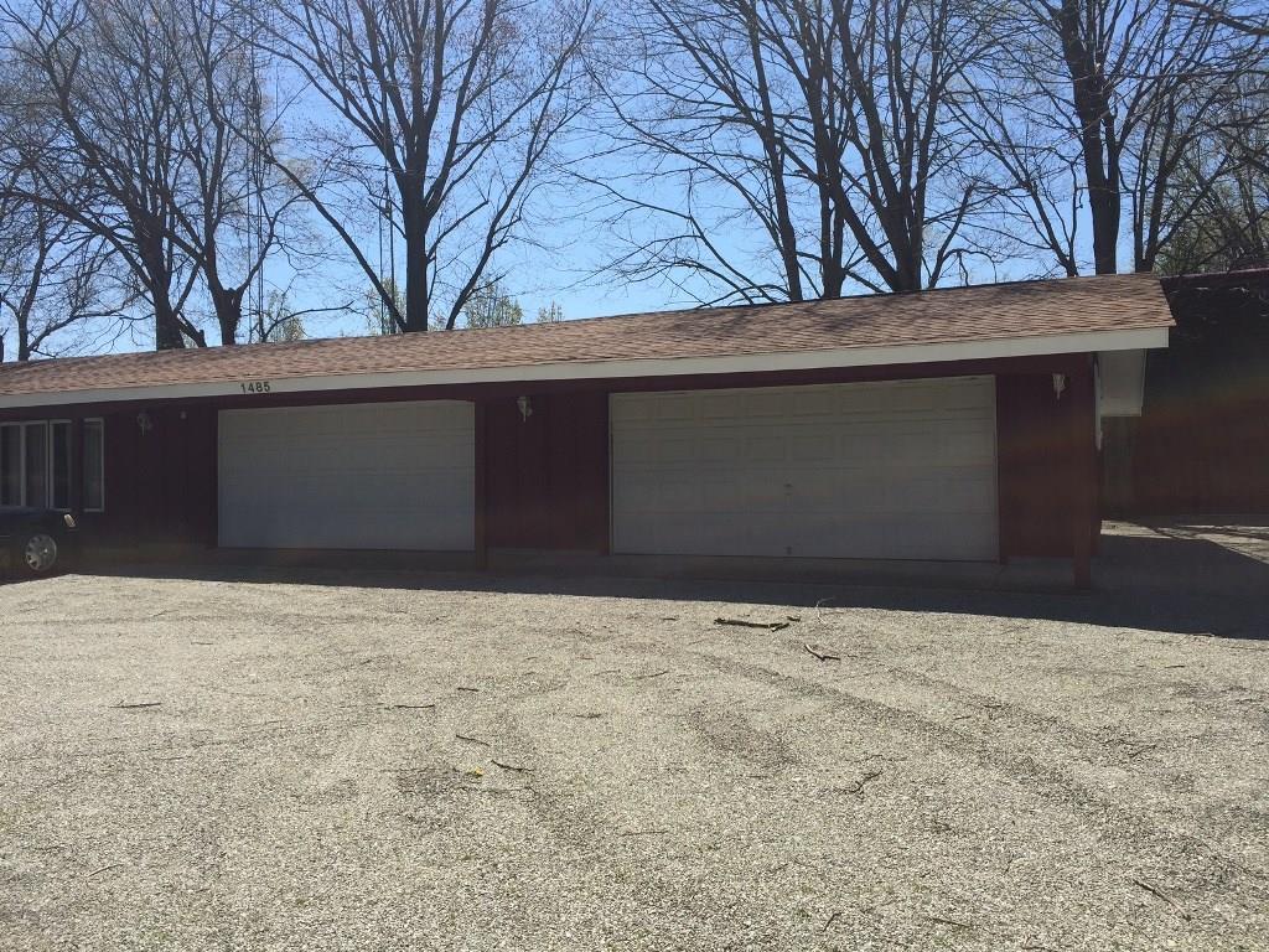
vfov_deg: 48.2
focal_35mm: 29
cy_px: 476
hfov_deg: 61.7
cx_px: 634
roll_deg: +0.4
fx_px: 1063
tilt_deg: -0.4
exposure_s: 1/2326
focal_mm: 4.15
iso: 32
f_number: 2.2
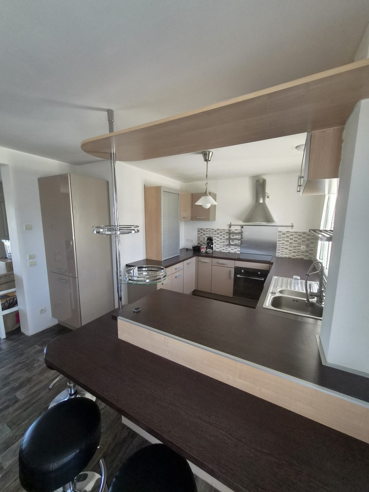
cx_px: 184
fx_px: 185
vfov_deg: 106.2
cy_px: 246
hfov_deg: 89.9
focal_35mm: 13
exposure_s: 1/100
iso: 250
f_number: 2.2
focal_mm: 1.7
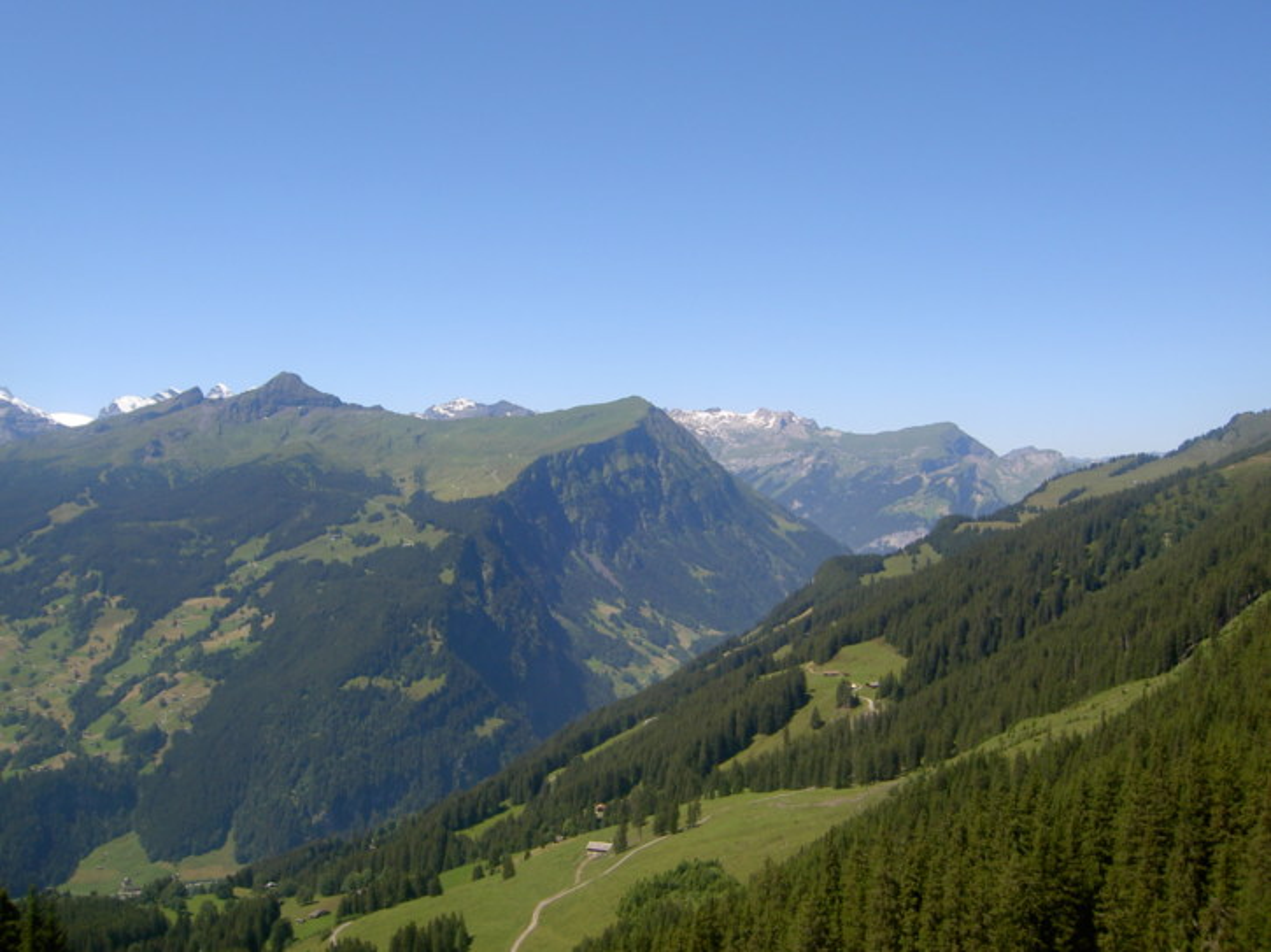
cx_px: 636
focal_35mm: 34
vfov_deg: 41.8
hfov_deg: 54.0
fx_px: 1248
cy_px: 476
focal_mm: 5.6
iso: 50
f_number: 4.7
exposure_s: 1/250
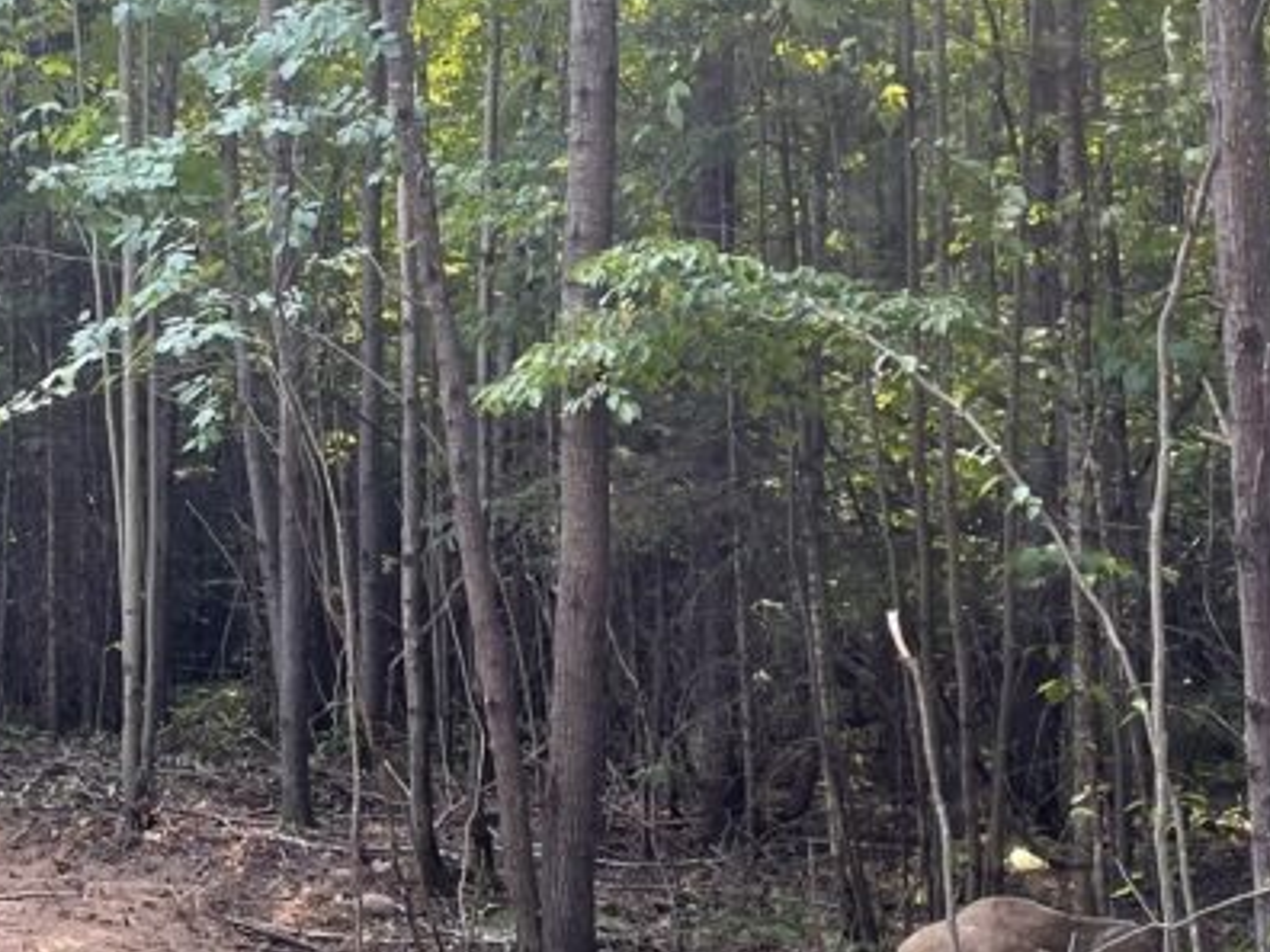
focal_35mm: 70
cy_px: 394
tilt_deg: +4.0
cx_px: 226
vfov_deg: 21.0
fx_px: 2568
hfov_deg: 27.2
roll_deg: +1.2
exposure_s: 1/121
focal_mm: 4.2
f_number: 1.6
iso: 32
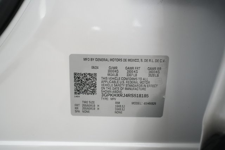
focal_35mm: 26
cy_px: 75
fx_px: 162
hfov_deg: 69.4
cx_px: 112
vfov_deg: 49.5
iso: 6400
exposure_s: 1/100
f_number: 4.5
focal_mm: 26
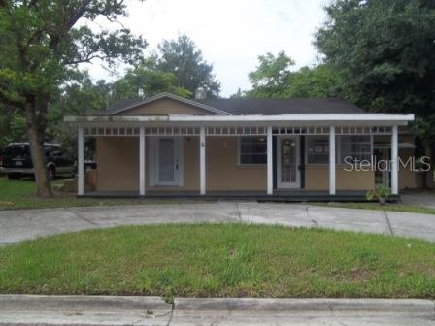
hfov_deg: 56.8
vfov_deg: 44.2
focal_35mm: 32
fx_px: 402
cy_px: 163
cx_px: 218
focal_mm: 5.7
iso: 64
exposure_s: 1/80
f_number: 8.8
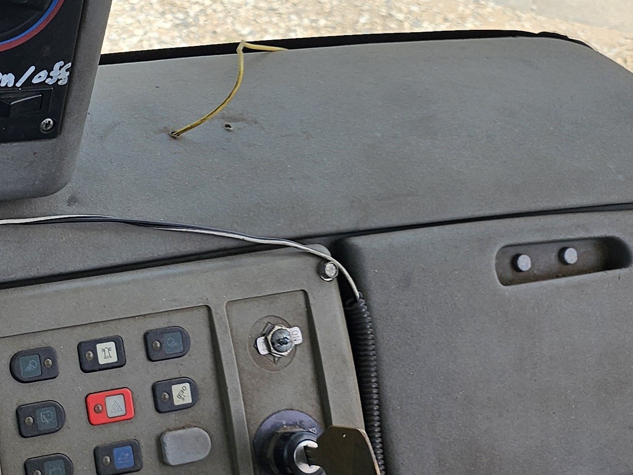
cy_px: 205
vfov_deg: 19.9
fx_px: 1353
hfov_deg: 23.9
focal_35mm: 74
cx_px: -136
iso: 50
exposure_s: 1/1391
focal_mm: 5
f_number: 1.8
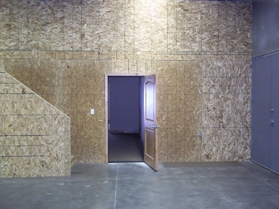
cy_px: 104
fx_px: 290
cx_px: 140
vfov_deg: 39.7
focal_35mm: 36
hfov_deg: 51.4
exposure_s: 1/30
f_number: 3.1
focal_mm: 6.5
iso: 400
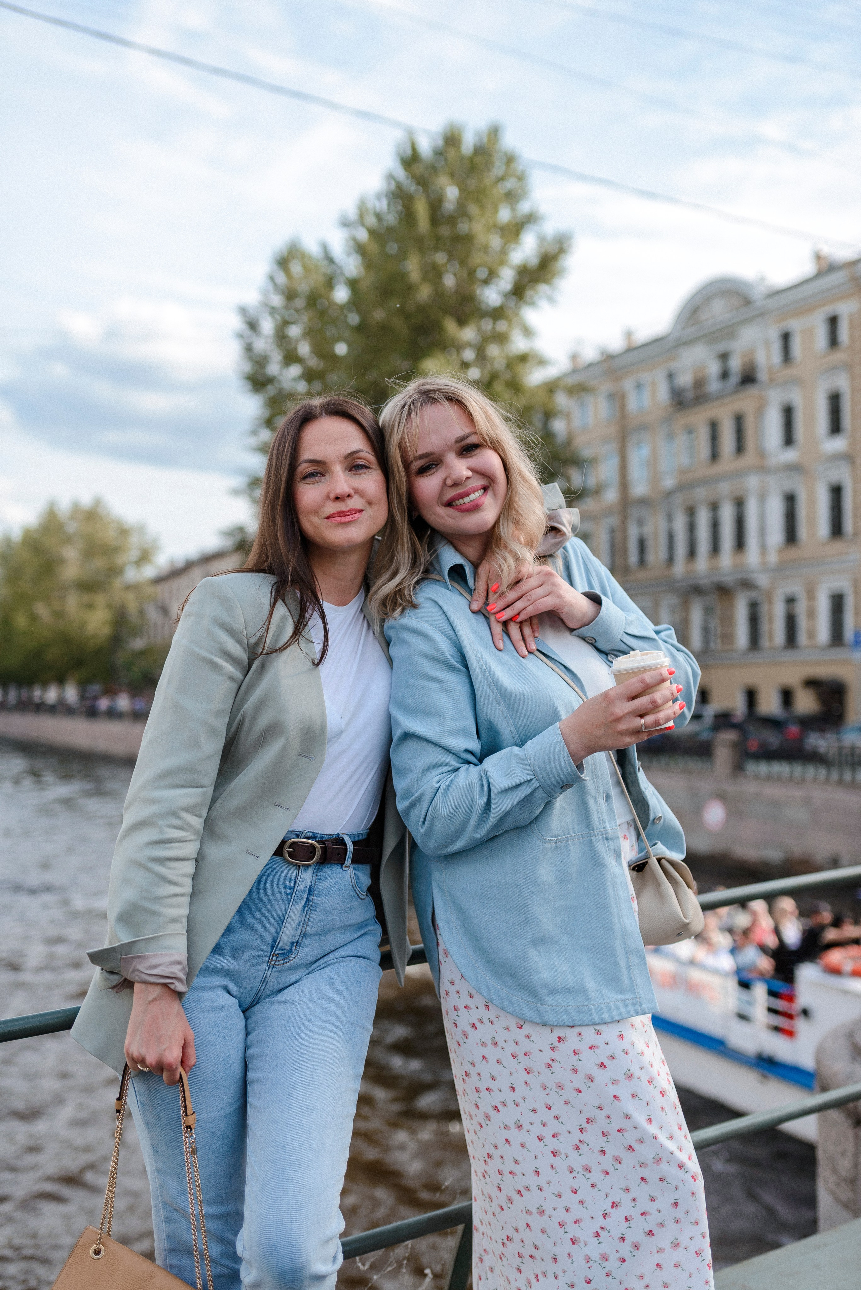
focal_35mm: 35
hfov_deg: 37.9
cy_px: 645
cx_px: 430
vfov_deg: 54.4
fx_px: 1254
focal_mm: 35
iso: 100
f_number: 2.2
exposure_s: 1/2000
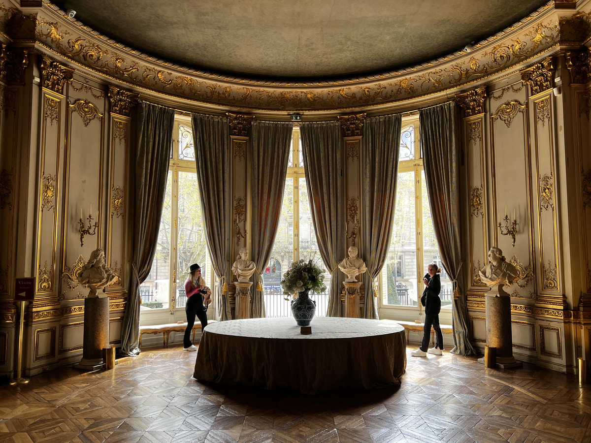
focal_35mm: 26
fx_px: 444
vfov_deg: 53.1
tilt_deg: +4.1
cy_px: 222
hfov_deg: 67.3
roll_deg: +0.3
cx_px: 296
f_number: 1.5
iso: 40
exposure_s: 1/100
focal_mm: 5.7
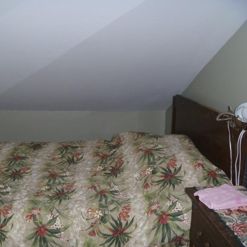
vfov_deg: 40.0
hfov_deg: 39.7
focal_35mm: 42
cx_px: 88
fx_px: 339
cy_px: 123
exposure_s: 1/30
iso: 250
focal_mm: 6.3
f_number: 3.5
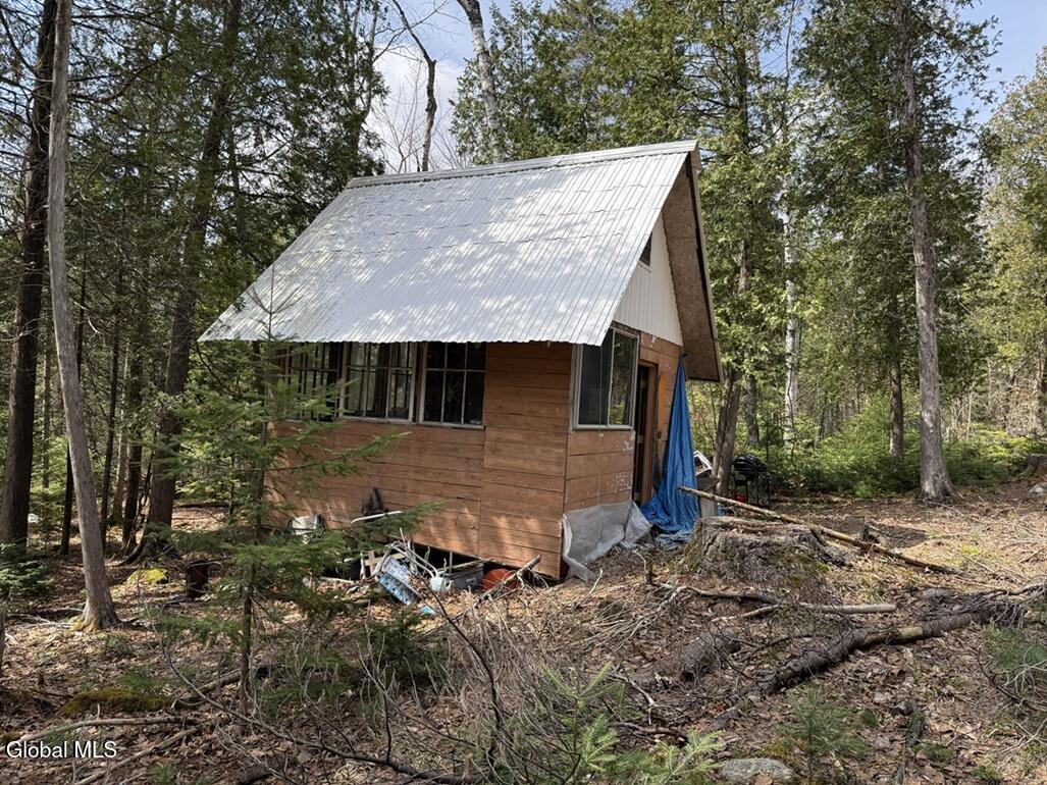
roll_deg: -1.9
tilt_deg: +4.2
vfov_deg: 56.8
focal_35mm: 24
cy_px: 392
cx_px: 524
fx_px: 726
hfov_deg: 71.6
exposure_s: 1/1727
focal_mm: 6.76
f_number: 1.78
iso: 100
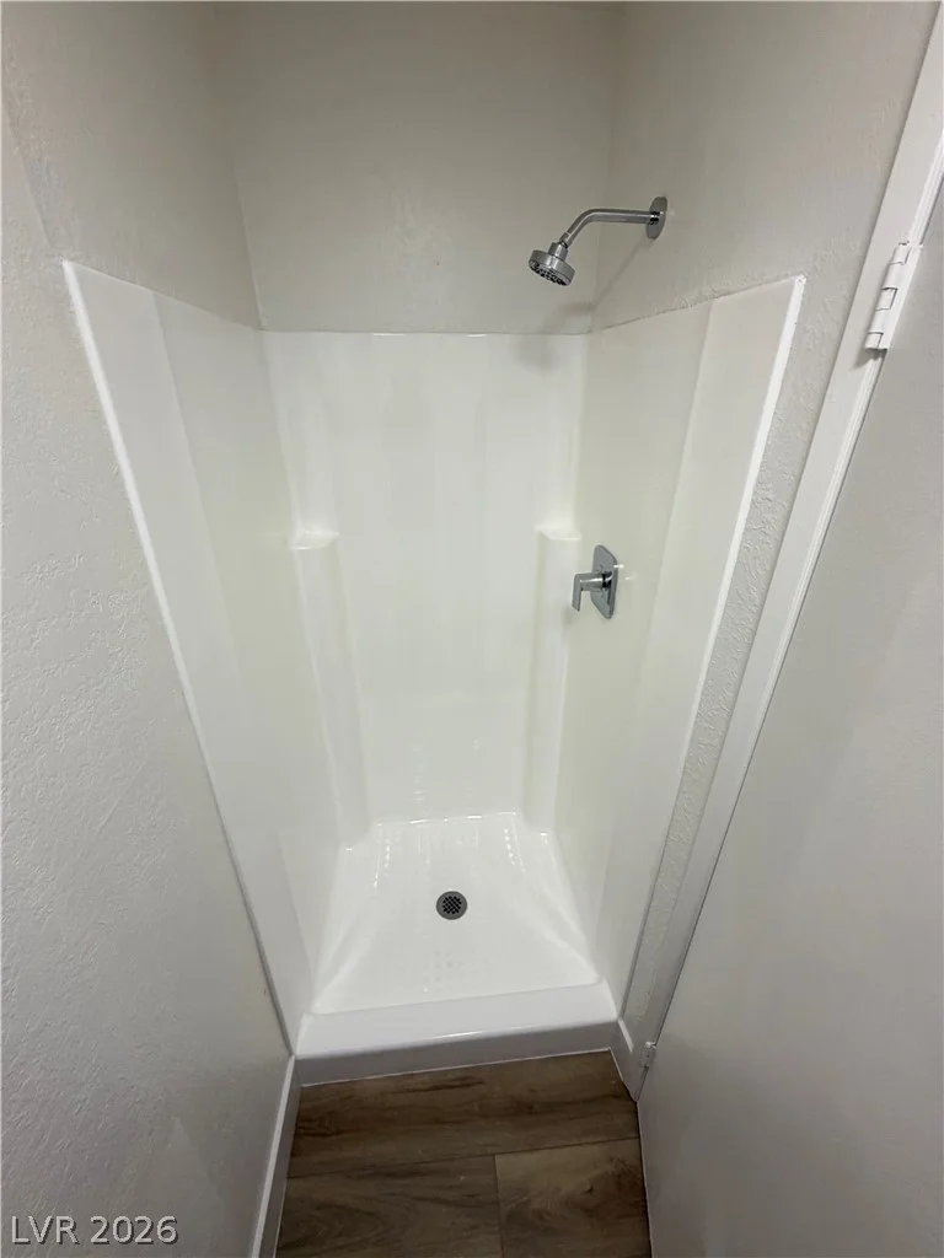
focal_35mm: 14
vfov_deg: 102.1
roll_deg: -1.5
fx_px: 509
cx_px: 472
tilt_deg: -21.3
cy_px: 629
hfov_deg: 85.7
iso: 100
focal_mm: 2.22
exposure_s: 1/120
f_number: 2.2
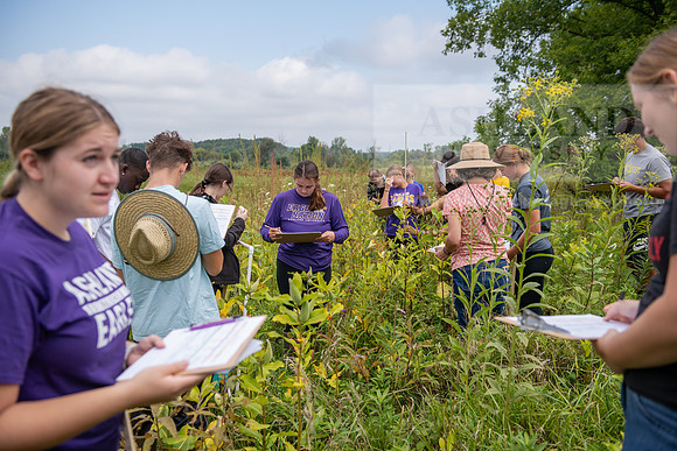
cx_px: 338
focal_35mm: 38
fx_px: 715
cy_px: 226
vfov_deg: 35.1
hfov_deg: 50.7
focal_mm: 38
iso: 125
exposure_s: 1/640
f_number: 3.5
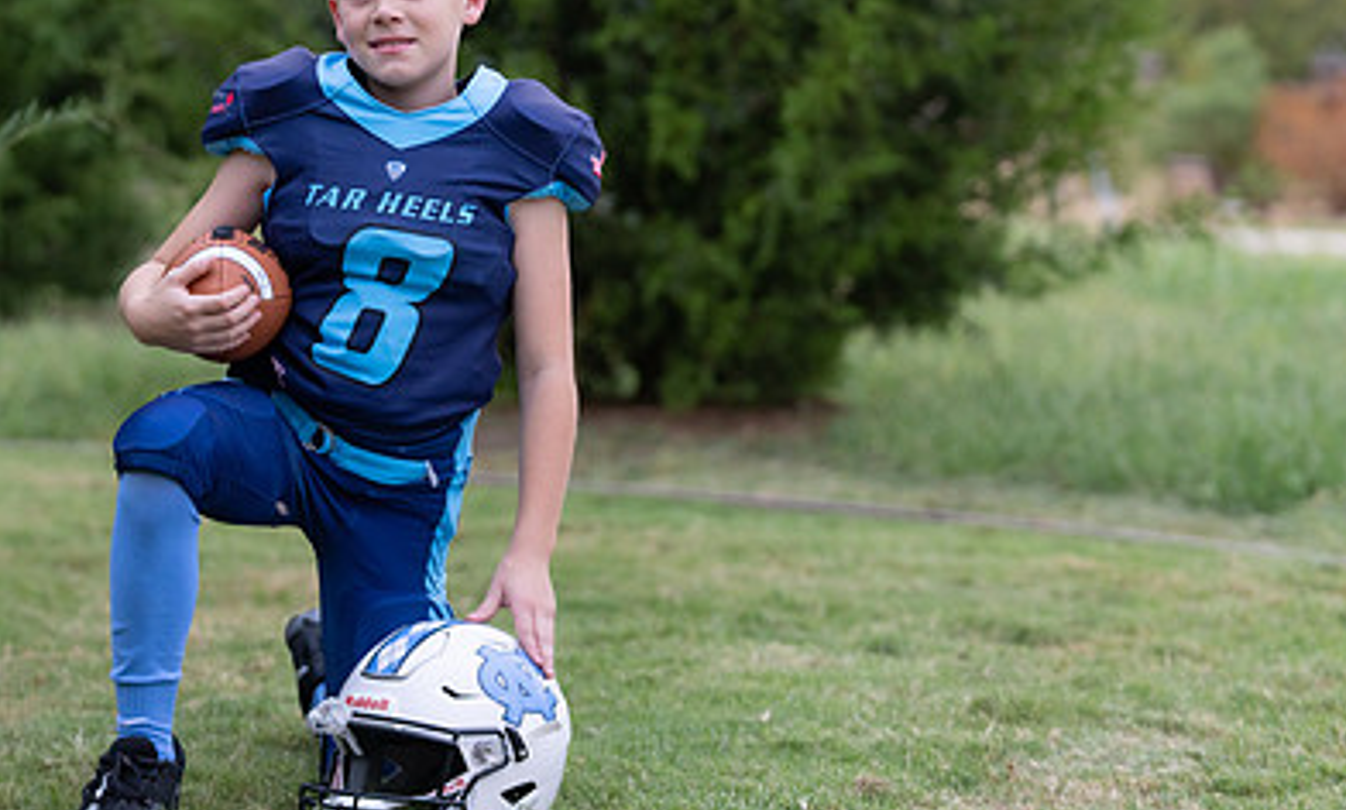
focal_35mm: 143
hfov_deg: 14.7
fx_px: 5192
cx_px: 407
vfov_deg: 8.9
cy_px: 261
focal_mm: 90
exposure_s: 1/320
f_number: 2.8
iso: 640
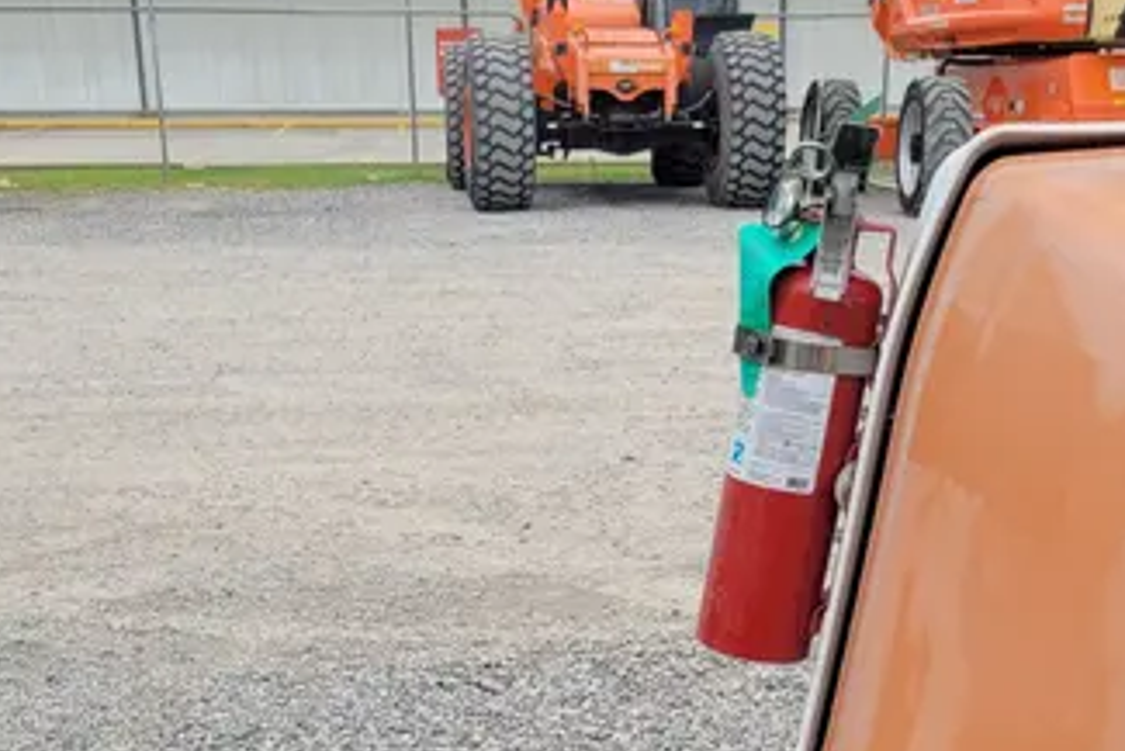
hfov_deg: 32.9
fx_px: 1907
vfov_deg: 20.7
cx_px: 585
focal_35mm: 61
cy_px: 912
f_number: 1.8
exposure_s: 1/900
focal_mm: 5.4
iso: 40
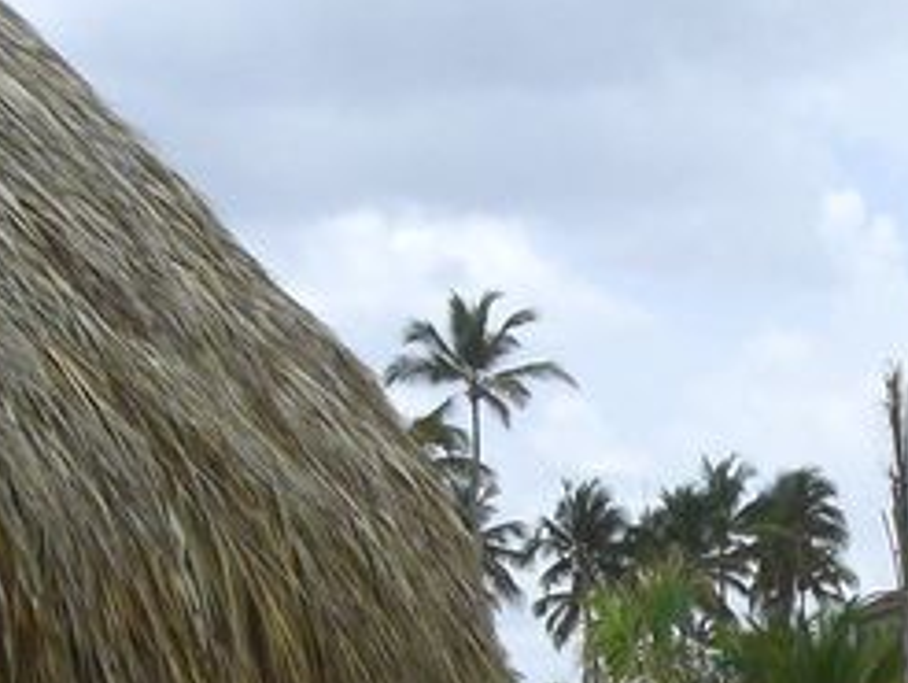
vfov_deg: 9.4
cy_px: 668
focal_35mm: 158
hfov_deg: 12.4
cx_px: 890
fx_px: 4148
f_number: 8
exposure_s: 1/200
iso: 100
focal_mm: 6.2
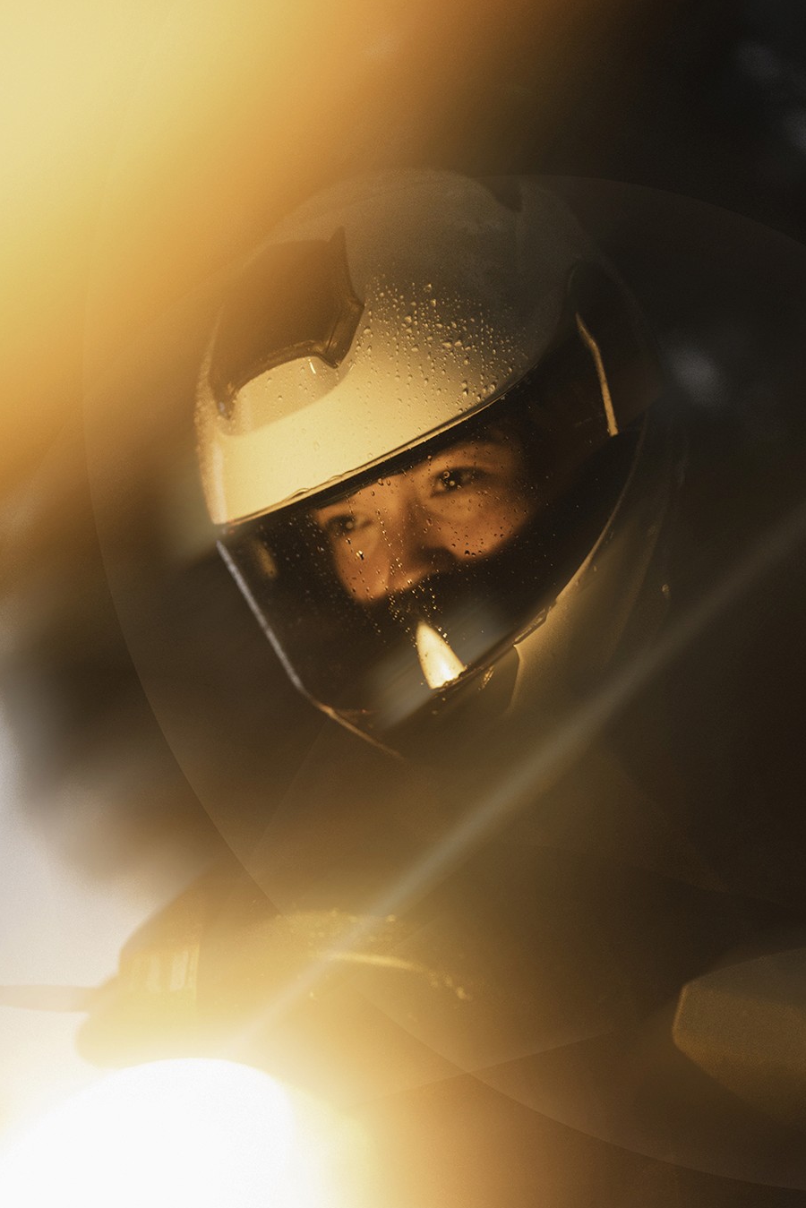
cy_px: 650
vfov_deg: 33.4
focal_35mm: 60
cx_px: 382
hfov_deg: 22.6
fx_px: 2014
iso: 1000
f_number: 1.2
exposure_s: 1/80
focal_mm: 50
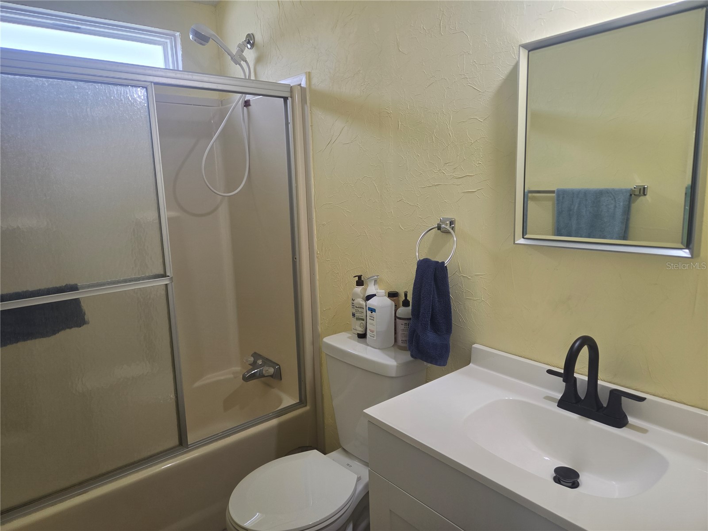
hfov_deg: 73.9
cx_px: 354
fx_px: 470
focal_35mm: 23
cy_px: 266
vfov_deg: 58.9
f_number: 1.8
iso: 125
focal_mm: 5.4
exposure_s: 1/120
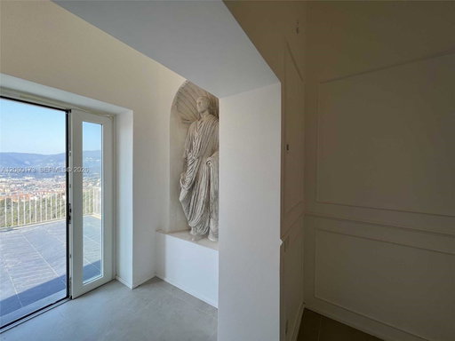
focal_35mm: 13
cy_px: 170
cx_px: 228
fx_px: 171
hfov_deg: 106.2
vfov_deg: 89.9
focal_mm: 1.57
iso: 32
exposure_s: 1/194
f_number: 1.8
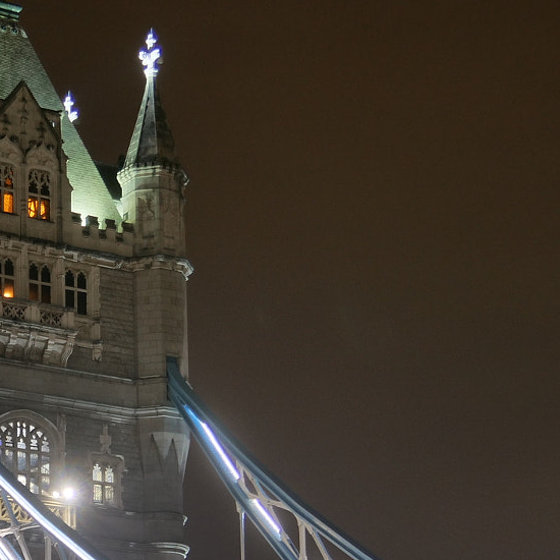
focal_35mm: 108
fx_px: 1977
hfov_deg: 15.7
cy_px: 466
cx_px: -46
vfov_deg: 16.0
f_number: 4
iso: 400
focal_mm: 21
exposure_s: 1/2.5
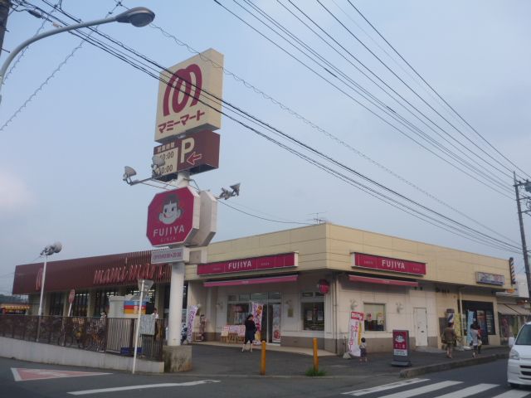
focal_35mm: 31
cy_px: 199
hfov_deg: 58.4
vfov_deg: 45.4
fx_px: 476
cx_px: 266
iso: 80
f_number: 3.5
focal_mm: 5.5
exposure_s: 1/400
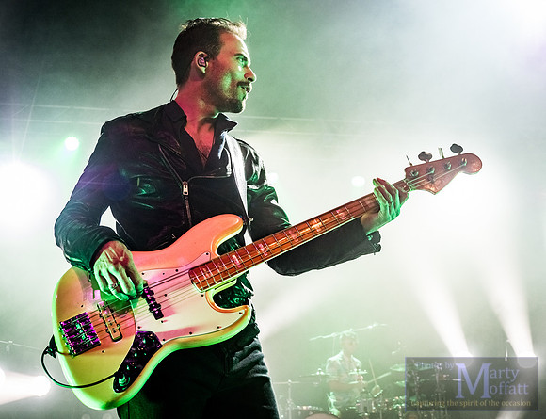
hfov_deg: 42.1
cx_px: 256
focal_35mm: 45
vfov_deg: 32.9
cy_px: 203
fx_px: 709
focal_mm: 21
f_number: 4
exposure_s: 1/125
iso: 800
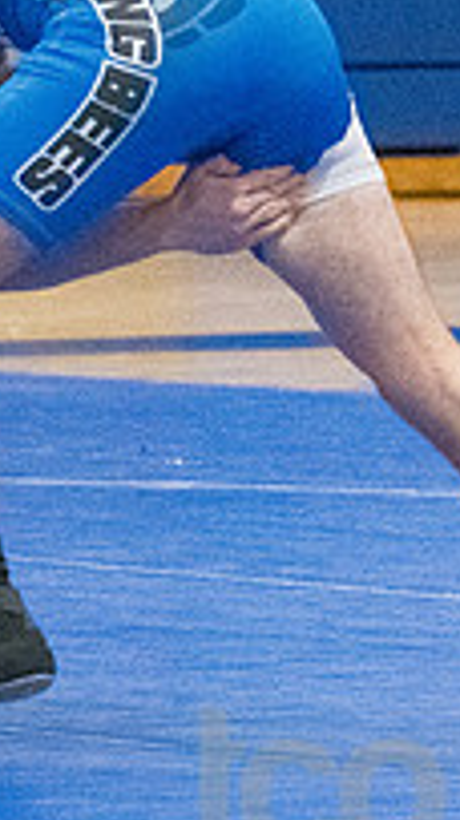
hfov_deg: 2.3
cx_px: -250
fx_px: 11312
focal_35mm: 521
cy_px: 287
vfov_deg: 4.1
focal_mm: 116
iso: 10000
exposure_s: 1/1600
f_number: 4.5
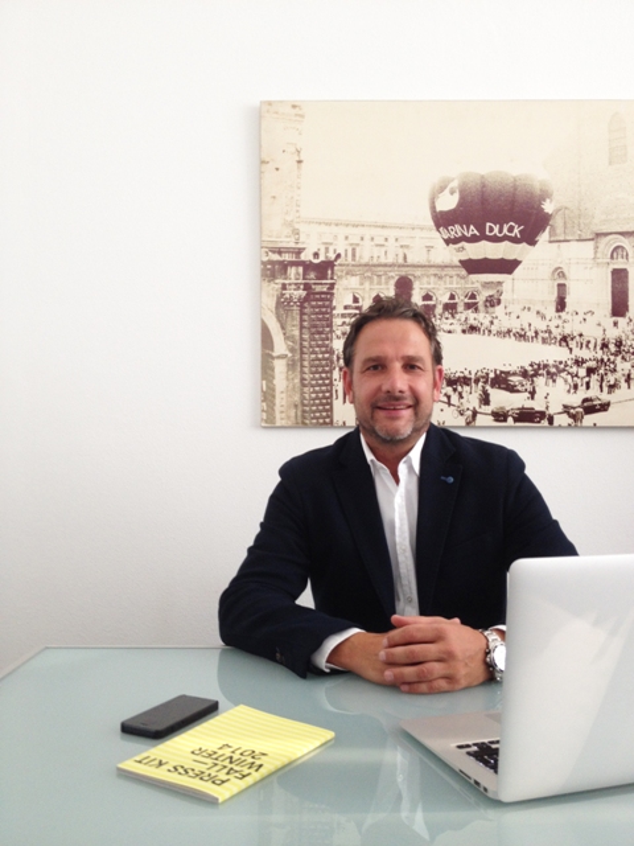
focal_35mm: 35
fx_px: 855
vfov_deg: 52.6
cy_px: 423
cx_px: 317
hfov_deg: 40.7
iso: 80
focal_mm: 4.28
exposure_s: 1/20
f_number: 2.4
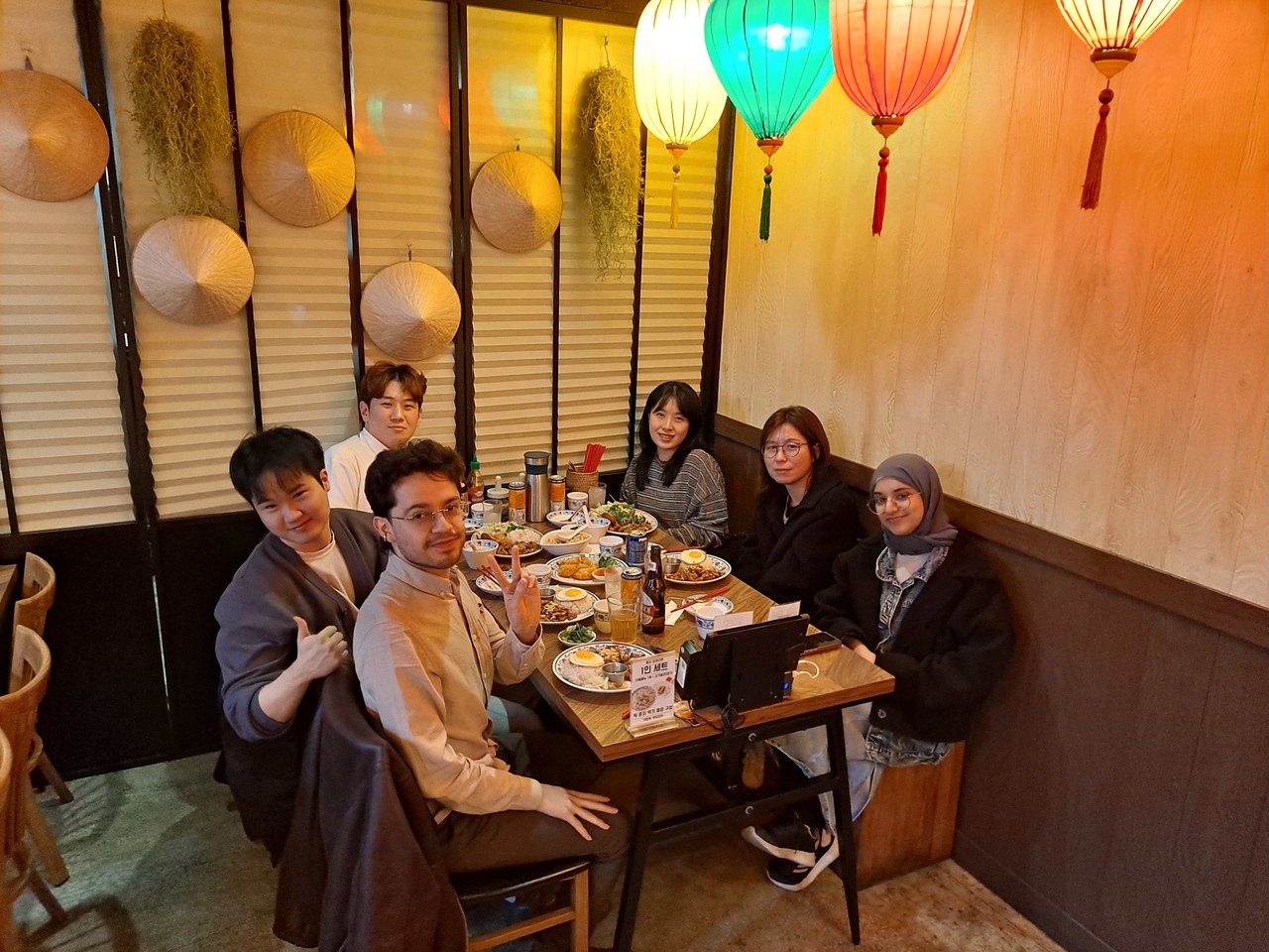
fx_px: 916
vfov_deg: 54.9
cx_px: 634
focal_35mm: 25
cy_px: 476
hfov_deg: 69.4
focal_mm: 4.6
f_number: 2
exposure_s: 1/30
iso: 250
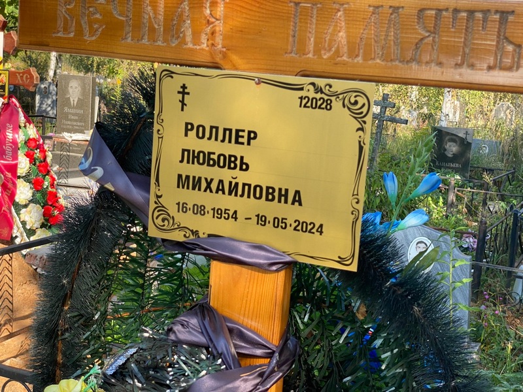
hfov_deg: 36.8
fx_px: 786
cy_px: 196
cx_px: 262
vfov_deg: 28.0
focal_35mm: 52
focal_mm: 6
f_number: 2
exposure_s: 1/378
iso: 20
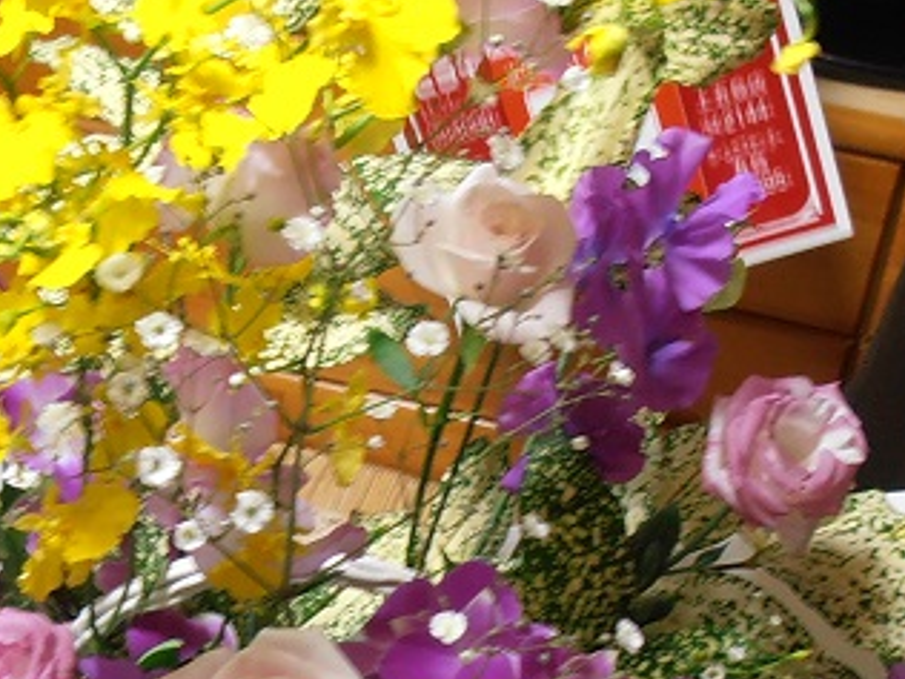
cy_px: 645
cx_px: 410
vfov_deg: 19.0
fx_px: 1987
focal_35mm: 76
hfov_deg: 25.6
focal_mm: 4.2
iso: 125
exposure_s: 1/8
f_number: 3
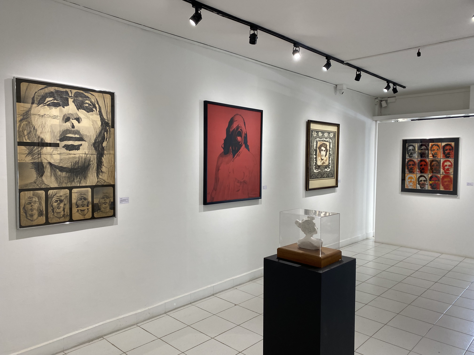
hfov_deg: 67.3
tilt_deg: -3.1
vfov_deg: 53.1
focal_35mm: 26
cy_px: 178
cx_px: 237
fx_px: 356
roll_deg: -0.1
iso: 100
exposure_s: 1/120
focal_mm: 4.25
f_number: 1.8
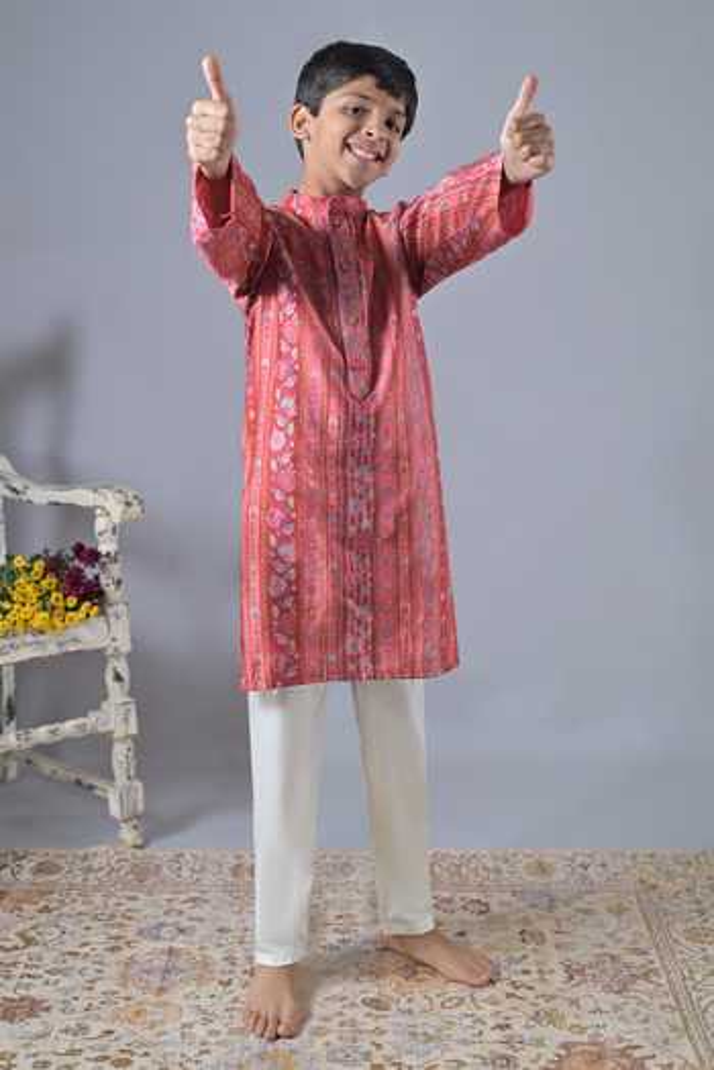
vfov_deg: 42.7
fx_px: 1368
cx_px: 357
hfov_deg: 29.2
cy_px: 535
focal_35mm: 46
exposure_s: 1/160
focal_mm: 46
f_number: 3.2
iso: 1000
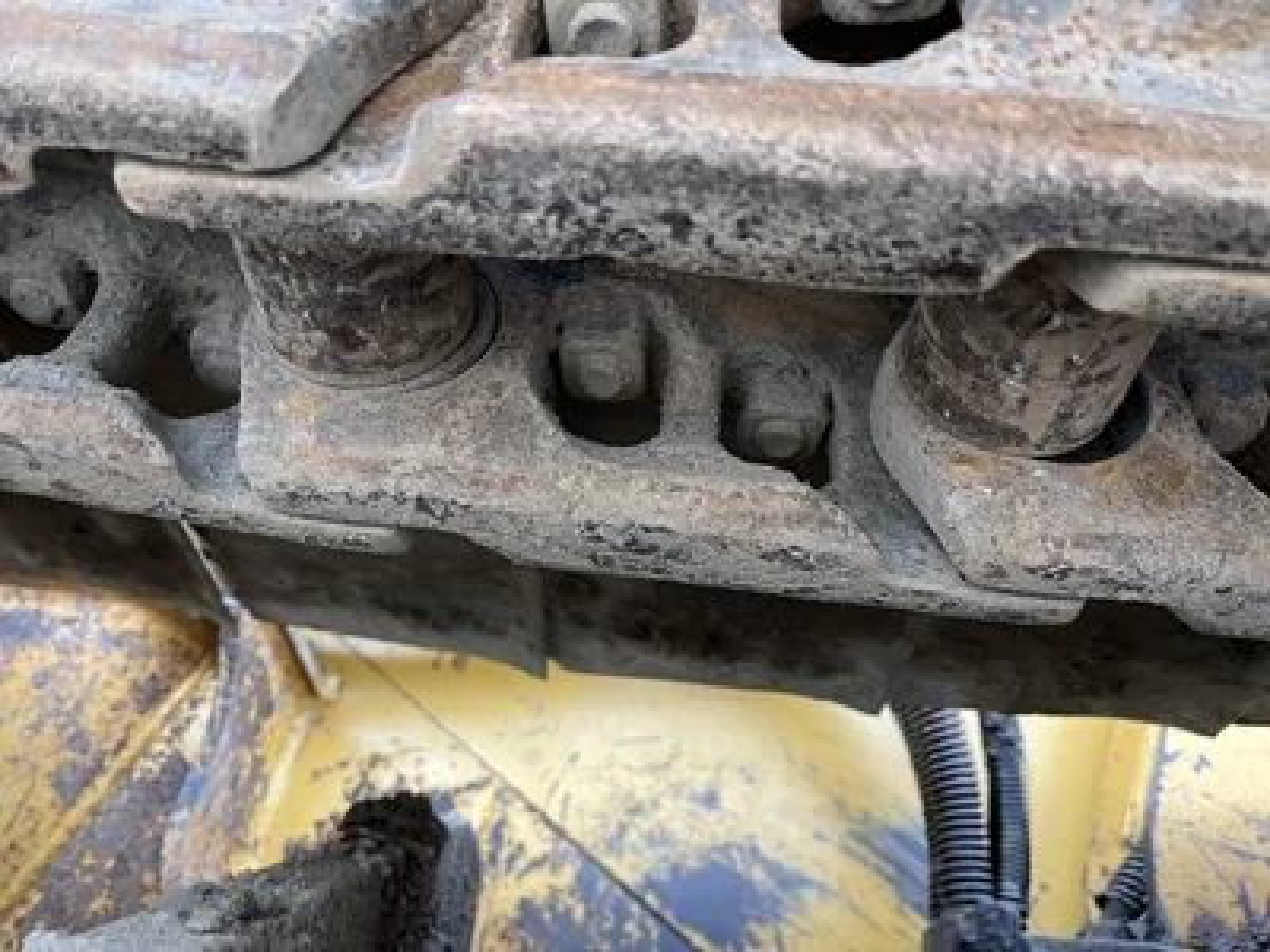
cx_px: 635
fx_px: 954
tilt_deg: +42.0
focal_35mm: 26
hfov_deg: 67.3
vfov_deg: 53.1
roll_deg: -12.1
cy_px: 476
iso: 125
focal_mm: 5.1
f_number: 1.6
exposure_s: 1/97
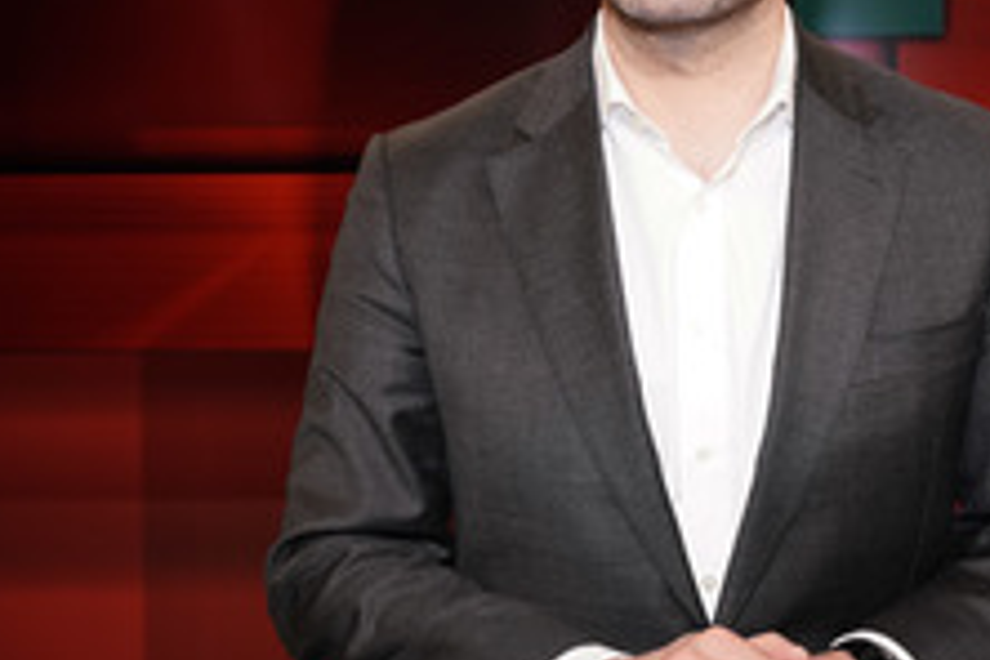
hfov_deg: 32.6
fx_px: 1677
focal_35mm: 61
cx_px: 667
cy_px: 250
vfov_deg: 22.2
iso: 1600
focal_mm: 30
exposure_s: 1/160
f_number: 4.5
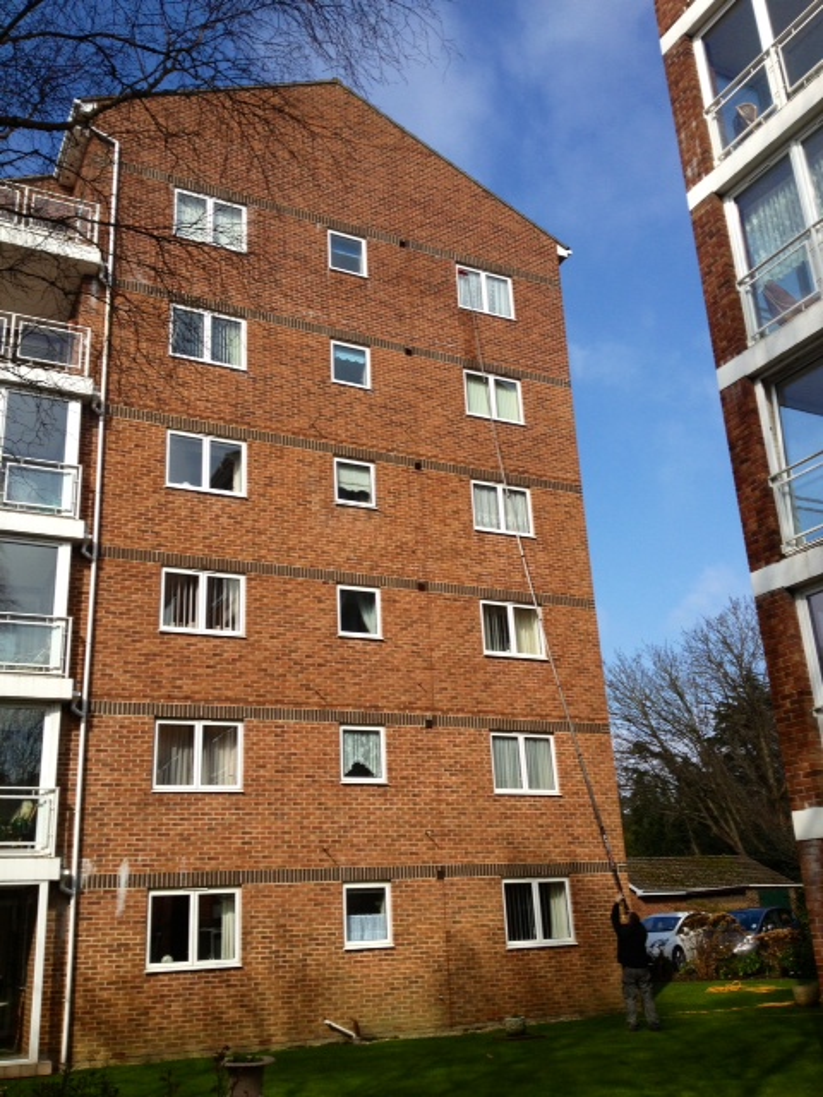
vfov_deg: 52.6
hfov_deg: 40.7
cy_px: 548
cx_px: 412
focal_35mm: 35
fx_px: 1110
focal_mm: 4.28
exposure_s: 1/1577
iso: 50
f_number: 2.4
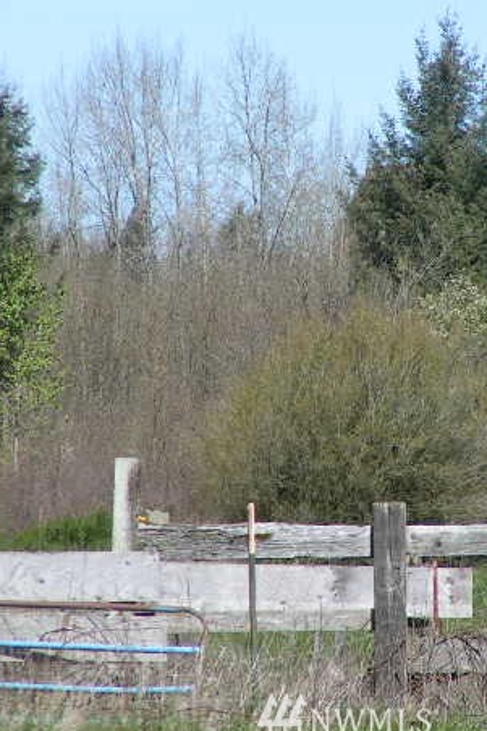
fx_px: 11371
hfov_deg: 2.5
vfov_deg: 3.7
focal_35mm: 560
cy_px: 387
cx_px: 348
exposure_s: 1/500
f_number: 4.5
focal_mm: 58
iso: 50
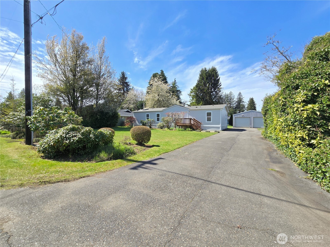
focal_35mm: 13
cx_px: 165
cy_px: 124
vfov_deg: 89.9
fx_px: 124
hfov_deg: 106.2
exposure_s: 1/1610
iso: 50
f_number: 2.2
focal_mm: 2.2
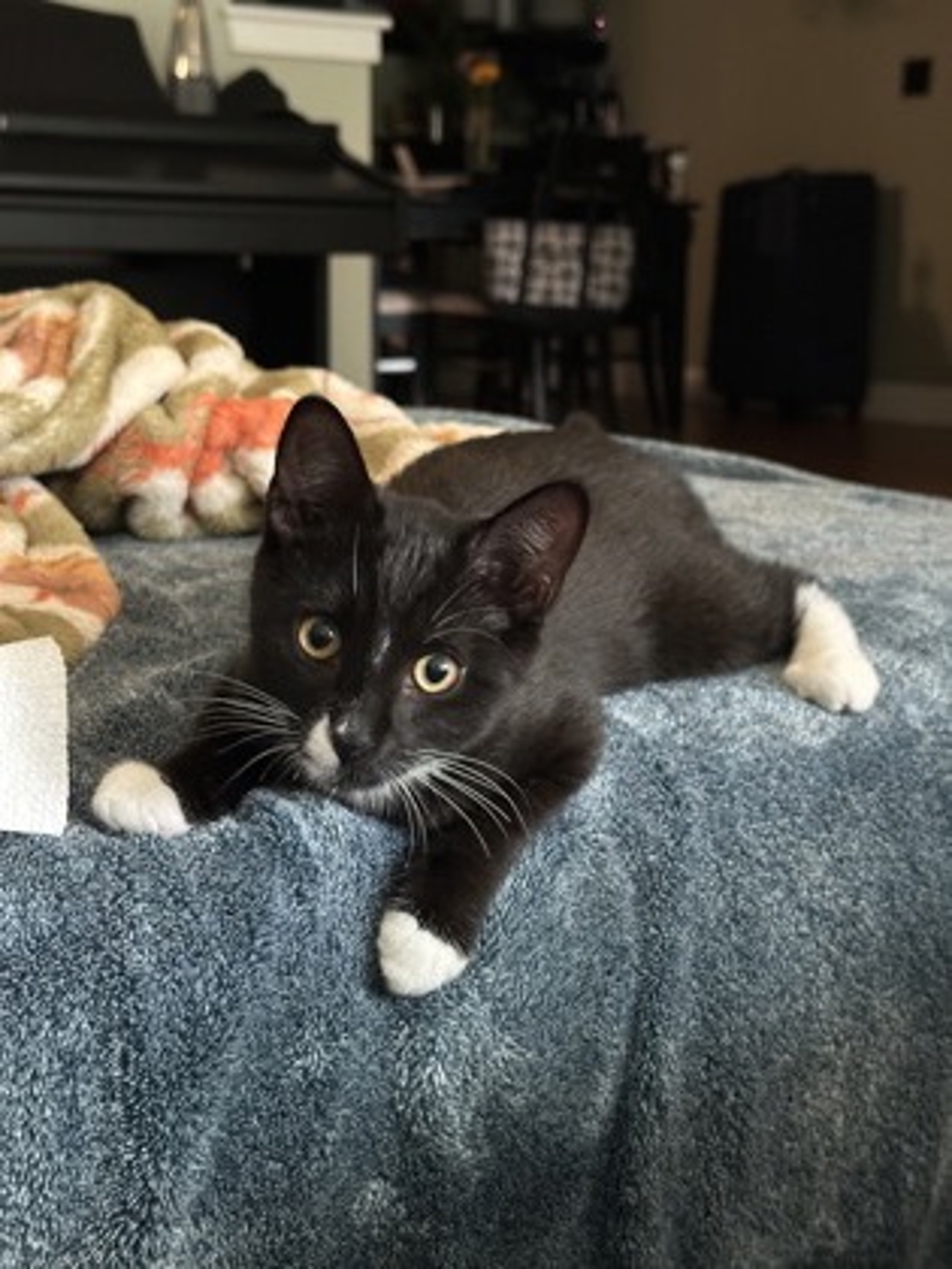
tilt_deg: -11.9
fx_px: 1760
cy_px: 634
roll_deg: -1.3
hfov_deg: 30.3
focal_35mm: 48
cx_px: 476
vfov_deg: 39.7
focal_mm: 6.86
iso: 640
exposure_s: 1/24
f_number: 1.78
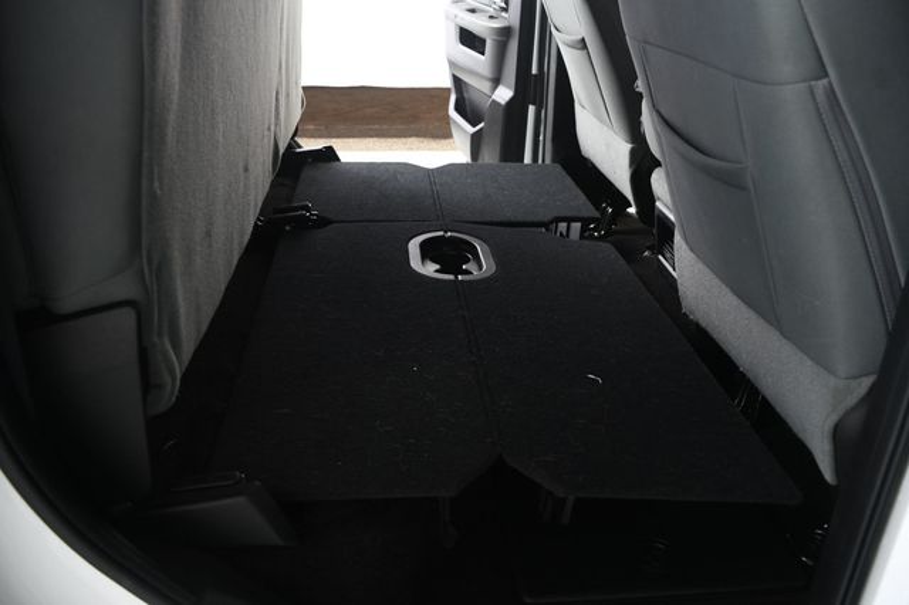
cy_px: 302
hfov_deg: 62.0
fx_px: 757
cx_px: 454
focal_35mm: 30
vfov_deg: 43.6
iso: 100
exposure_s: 1/160
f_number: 4
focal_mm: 20
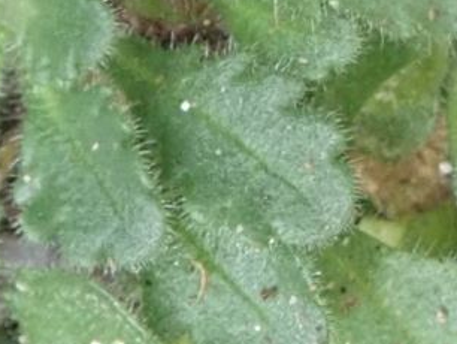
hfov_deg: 9.9
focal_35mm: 196
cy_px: 16
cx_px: 566
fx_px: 2590
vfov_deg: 7.6
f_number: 2.3
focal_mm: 5.5
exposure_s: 1/60
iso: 800
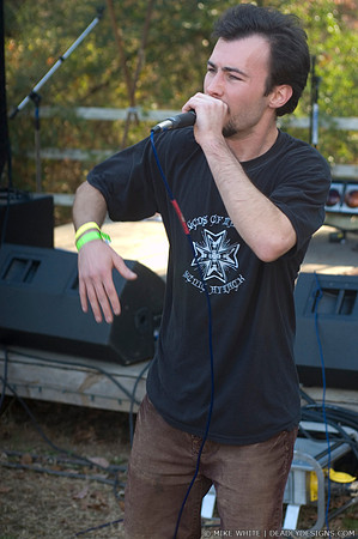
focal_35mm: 105
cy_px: 270
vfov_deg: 19.5
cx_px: 179
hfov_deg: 13.0
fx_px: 1570
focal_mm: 70
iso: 400
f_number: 4.5
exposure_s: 1/160
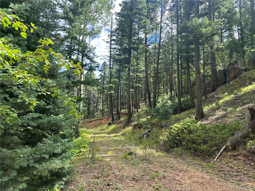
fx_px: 177
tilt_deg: +11.2
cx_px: 128
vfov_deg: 56.8
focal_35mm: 24
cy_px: 96
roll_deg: -1.6
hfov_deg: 71.6
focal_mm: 6.86
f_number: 1.78
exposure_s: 1/816
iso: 80
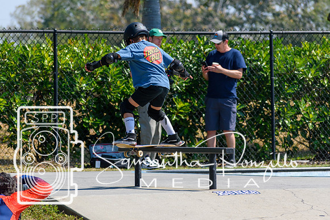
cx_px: 165
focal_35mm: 285
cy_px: 110
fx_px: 2613
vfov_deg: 4.8
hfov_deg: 7.2
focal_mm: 190
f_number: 5.6
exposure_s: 1/2000
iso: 320
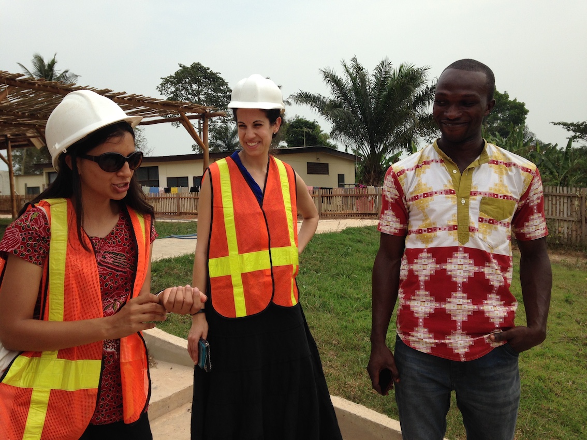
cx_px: 294
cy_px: 220
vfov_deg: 42.9
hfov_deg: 55.4
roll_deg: +1.7
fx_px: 559
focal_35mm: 33
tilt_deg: -5.2
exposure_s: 1/1290
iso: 50
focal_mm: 4.12
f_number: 2.4
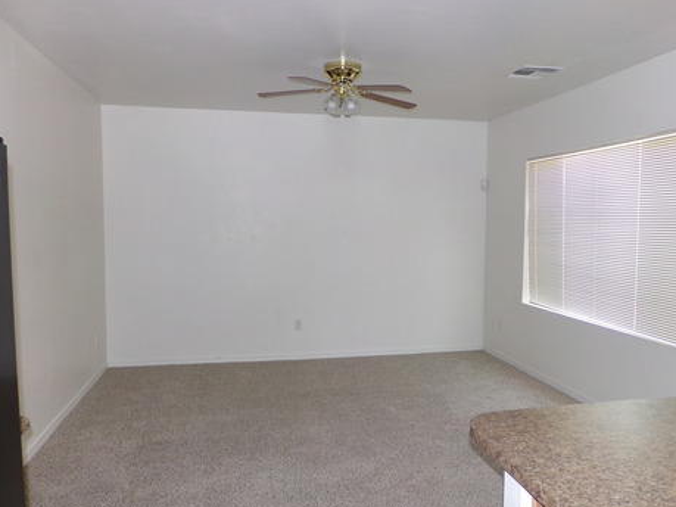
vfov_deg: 48.2
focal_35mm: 29
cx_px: 374
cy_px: 267
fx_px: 566
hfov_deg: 61.5
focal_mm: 4.7
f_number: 3.2
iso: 200
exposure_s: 1/34
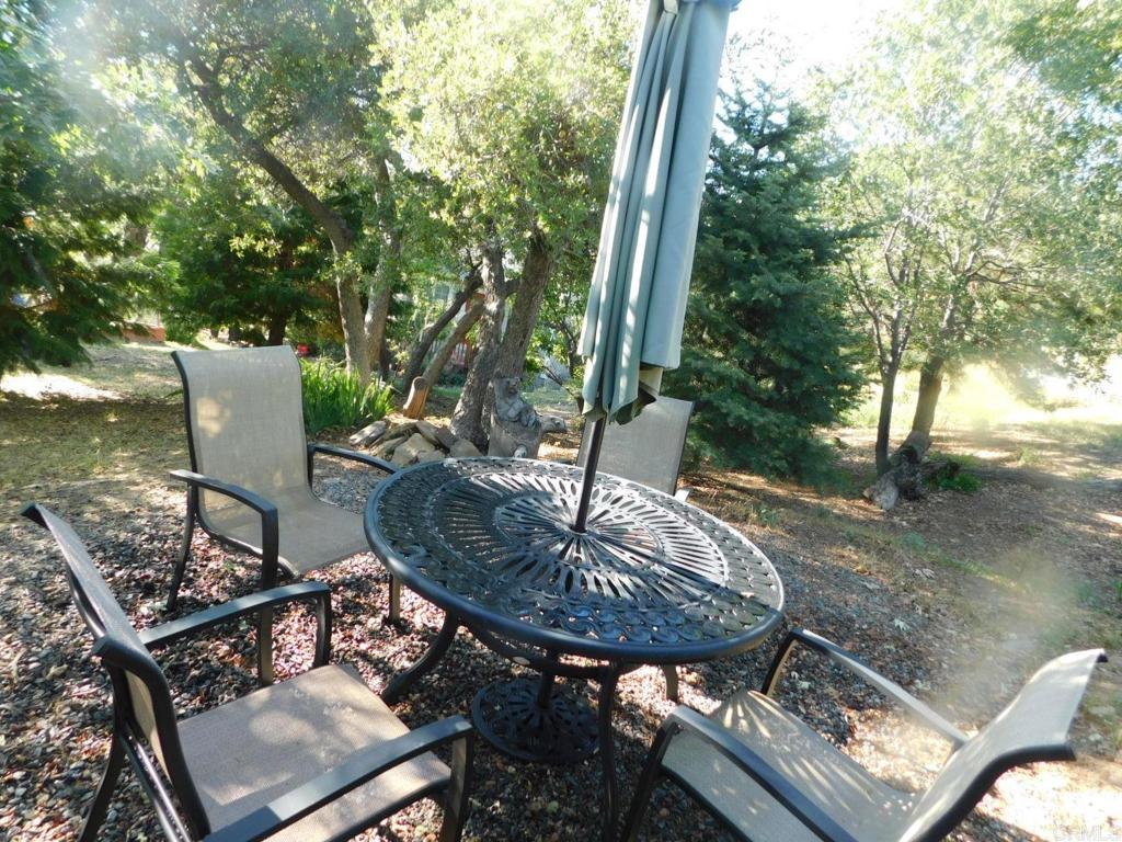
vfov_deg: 58.9
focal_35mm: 23
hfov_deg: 73.9
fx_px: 745
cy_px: 421
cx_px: 561
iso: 125
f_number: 3
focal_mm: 4
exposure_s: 1/100
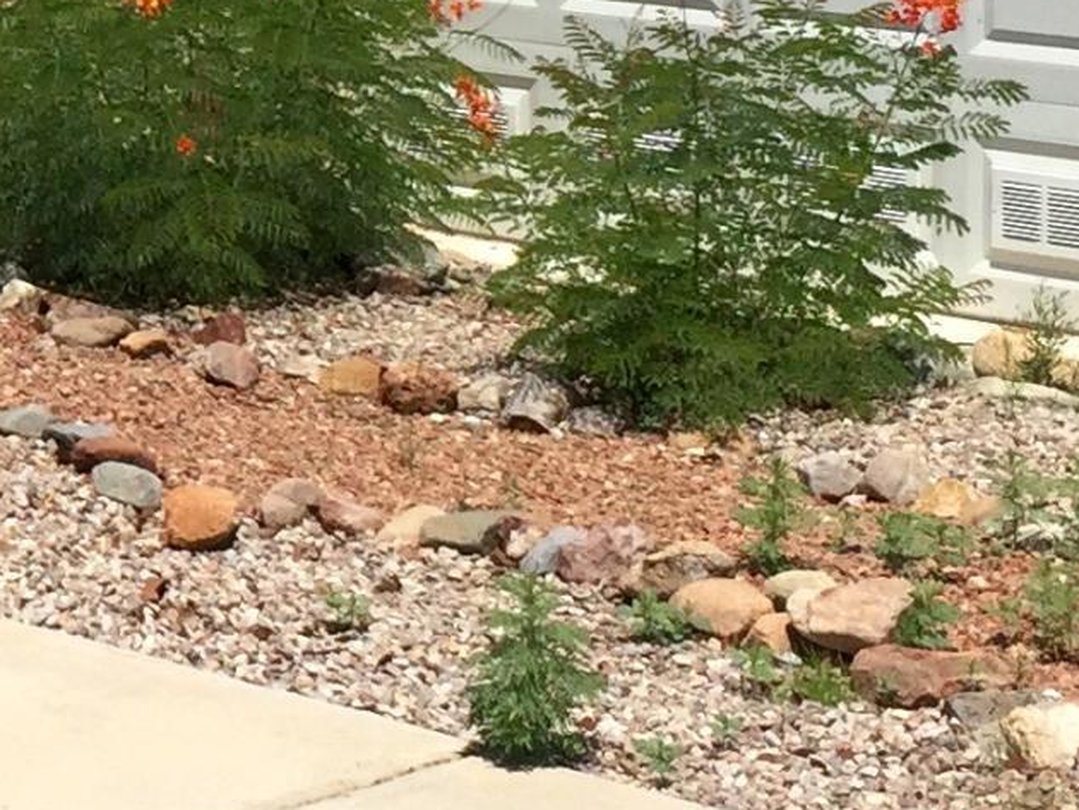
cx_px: -502
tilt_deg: -5.6
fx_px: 4303
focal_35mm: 138
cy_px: -260
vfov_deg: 10.5
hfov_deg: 13.5
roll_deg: -0.5
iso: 32
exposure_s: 1/3597
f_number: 2.2
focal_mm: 4.15
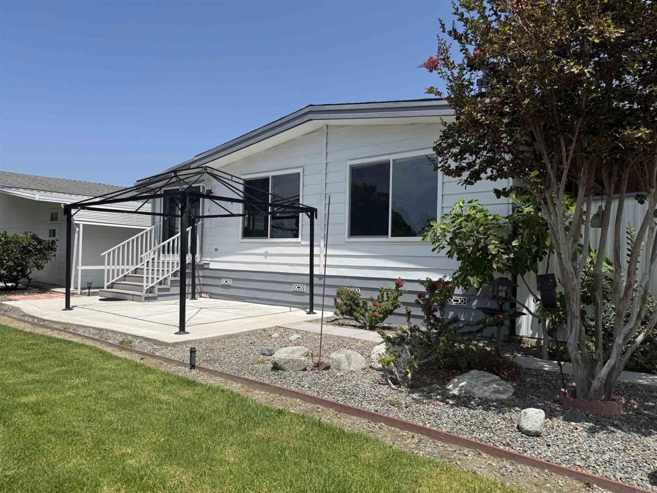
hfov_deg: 71.6
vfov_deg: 56.8
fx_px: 456
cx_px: 328
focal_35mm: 24
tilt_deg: +2.0
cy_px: 246
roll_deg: -1.3
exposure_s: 1/6173
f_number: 1.78
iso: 80
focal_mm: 6.76
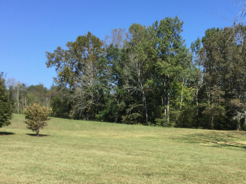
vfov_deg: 32.7
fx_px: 313
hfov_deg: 42.5
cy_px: 113
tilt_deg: -0.7
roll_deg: +0.2
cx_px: 160
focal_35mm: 44
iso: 25
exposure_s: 1/776
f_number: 2.4
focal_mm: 3.3
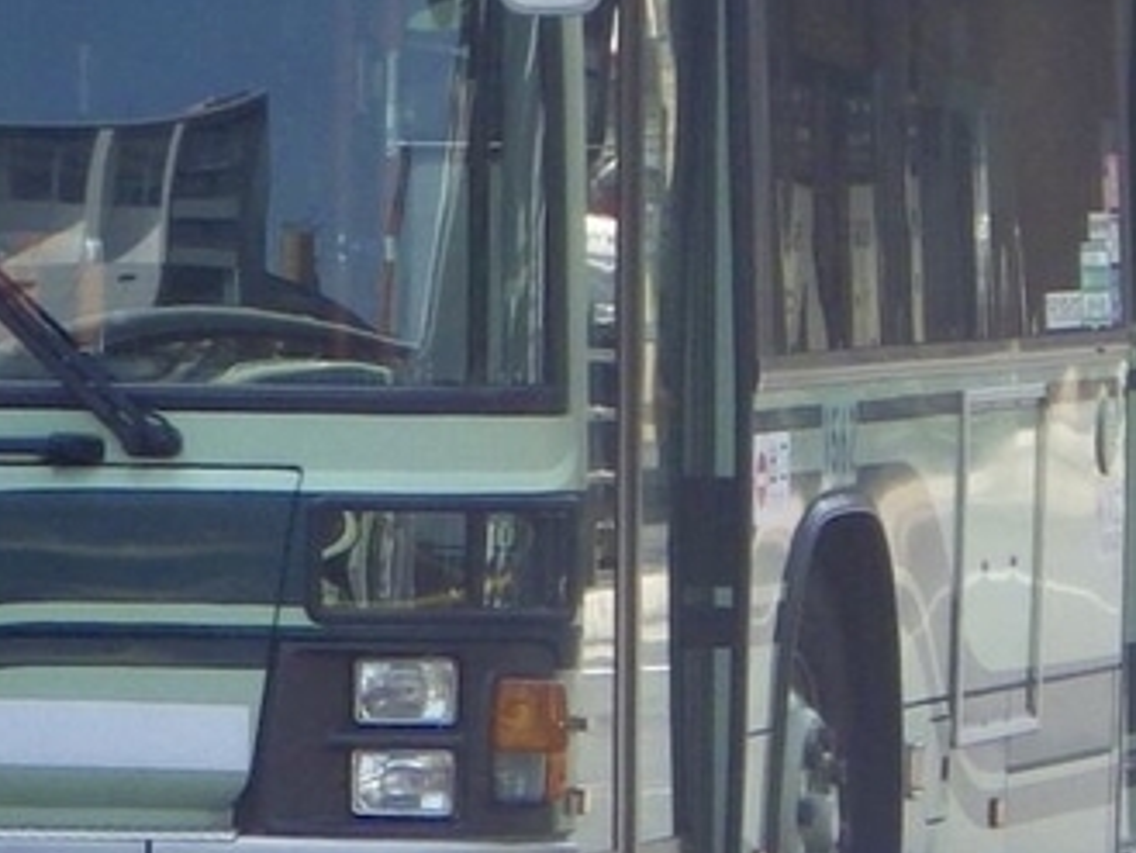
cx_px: 287
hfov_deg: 6.8
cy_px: 166
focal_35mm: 289
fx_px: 9488
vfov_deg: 5.1
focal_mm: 21.3
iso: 100
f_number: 4.8
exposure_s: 1/250
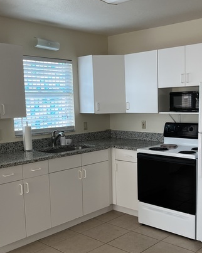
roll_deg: +0.6
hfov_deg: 35.5
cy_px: 142
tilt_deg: -7.9
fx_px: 314
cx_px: 124
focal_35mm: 42
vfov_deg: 43.8
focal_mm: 5.1
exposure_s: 1/120
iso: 100
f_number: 1.6
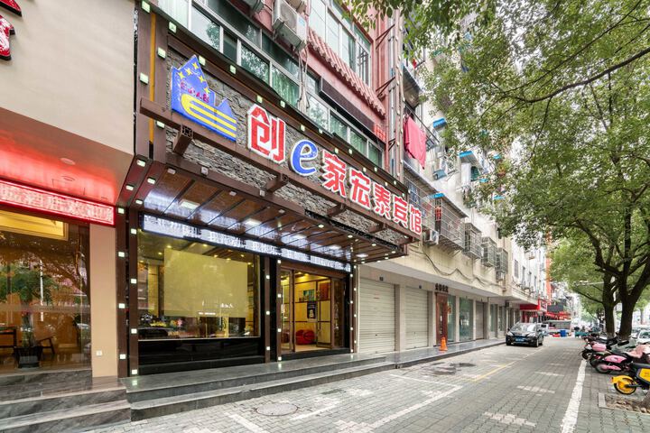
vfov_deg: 85.4
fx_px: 235
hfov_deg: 108.3
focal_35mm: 13
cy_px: 216
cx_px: 325
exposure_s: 1/200
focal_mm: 13
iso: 400
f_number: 10
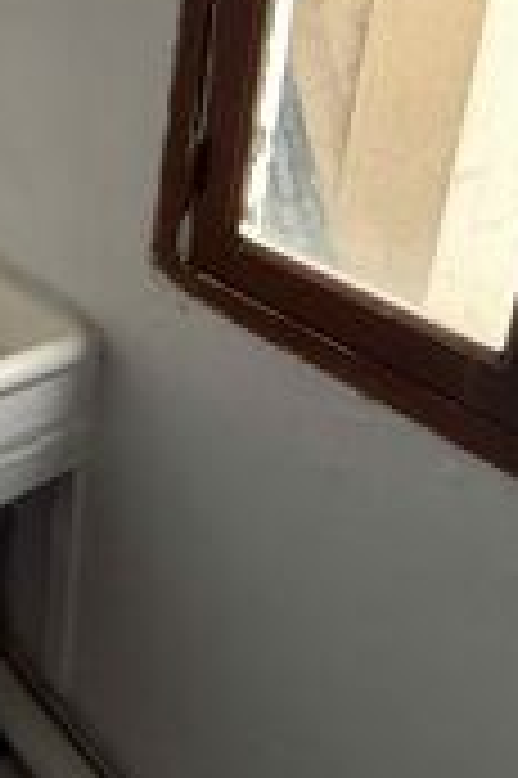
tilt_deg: -12.1
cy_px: 29
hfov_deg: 28.7
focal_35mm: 36
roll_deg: -1.2
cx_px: -185
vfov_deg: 46.1
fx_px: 778
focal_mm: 2.22
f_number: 2.2
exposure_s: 1/99
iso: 320
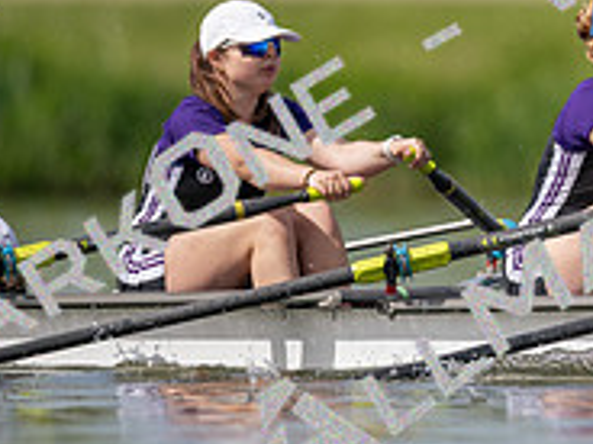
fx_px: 31229
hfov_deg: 1.1
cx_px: 912
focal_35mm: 1823
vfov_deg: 0.8
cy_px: 21
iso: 250
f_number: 4
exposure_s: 1/2500
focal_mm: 600
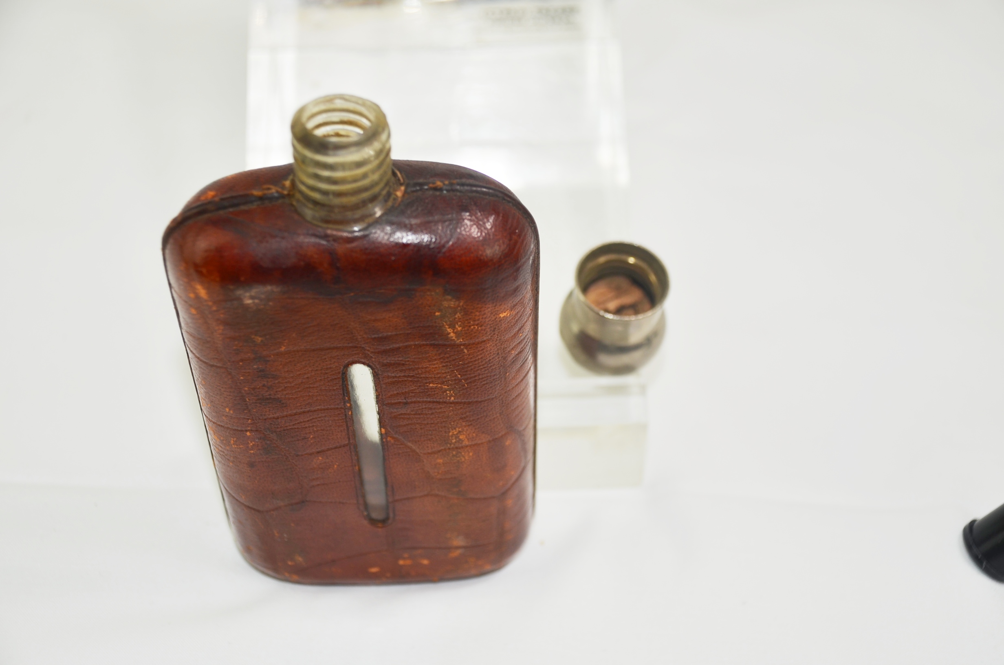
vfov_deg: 22.5
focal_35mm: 60
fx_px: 1670
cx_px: 502
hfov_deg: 33.5
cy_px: 332
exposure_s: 1/250
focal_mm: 40
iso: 100
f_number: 4.5
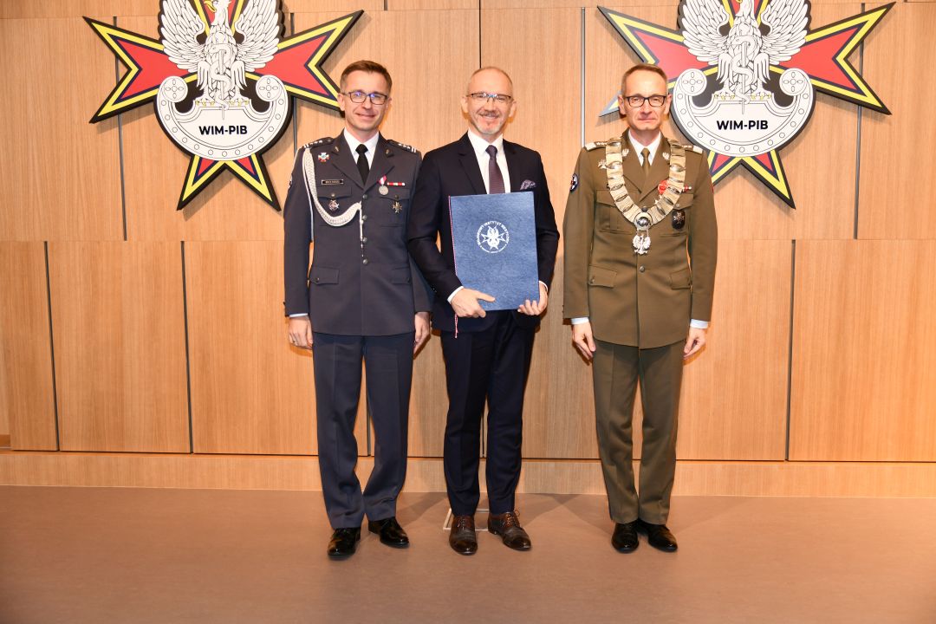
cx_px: 468
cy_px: 312
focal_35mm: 40
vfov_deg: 33.4
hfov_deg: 48.5
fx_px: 1040
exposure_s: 1/60
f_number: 4.5
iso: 560
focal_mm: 40
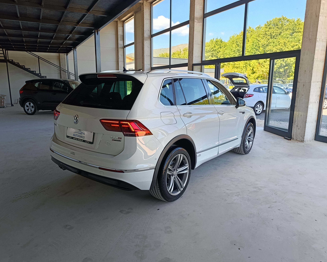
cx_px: 158
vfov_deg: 58.8
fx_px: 232
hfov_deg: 70.3
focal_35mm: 24
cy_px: 131
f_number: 1.7
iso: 125
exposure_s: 1/100
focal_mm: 6.11
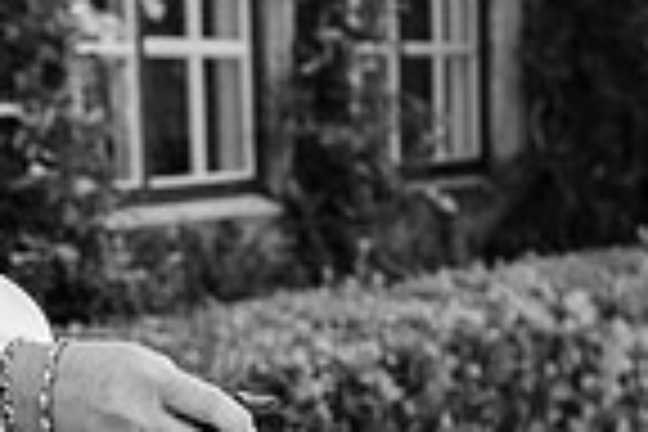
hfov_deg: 10.2
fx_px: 3618
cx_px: 32
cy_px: 515
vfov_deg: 6.8
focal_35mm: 201
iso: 800
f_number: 4.5
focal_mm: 50
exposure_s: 1/400
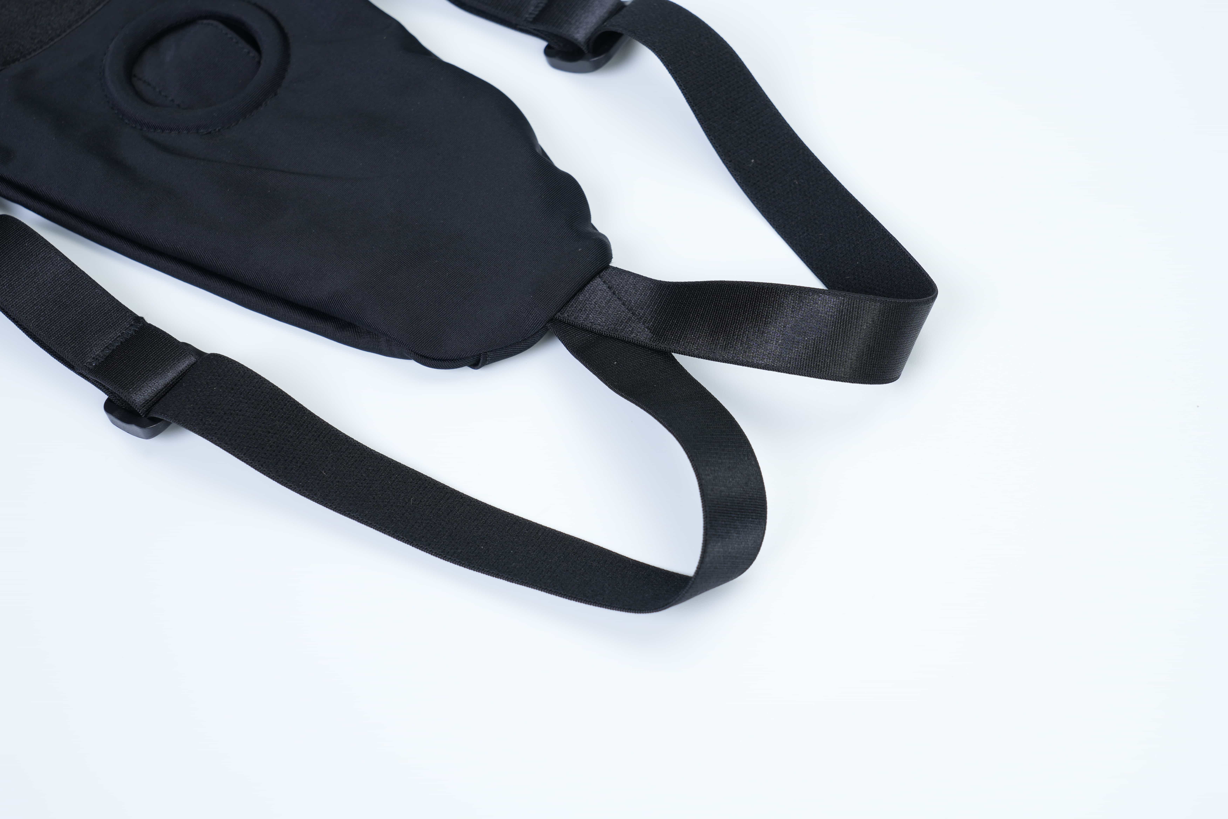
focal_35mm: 62
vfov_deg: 21.9
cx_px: 614
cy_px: 410
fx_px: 2115
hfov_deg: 32.4
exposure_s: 1/3
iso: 100
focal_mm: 62
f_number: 10
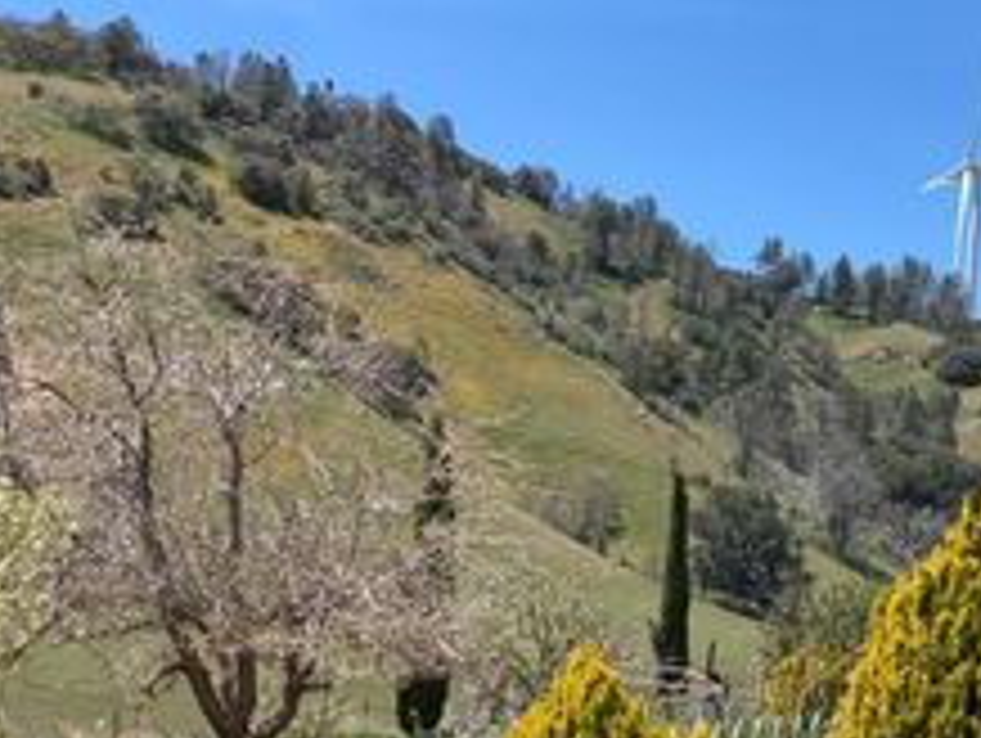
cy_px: 479
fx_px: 3376
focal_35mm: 119
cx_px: 972
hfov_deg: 16.2
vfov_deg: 12.5
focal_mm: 6
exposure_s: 1/1332
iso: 20
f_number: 2
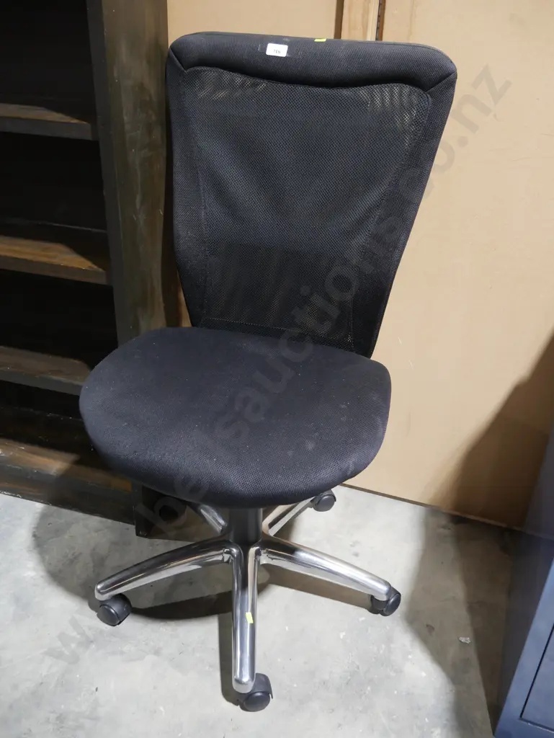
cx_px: 277
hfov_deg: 46.8
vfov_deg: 59.9
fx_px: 640
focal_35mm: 30
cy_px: 369
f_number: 3.6
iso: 800
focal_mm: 15
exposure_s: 1/60
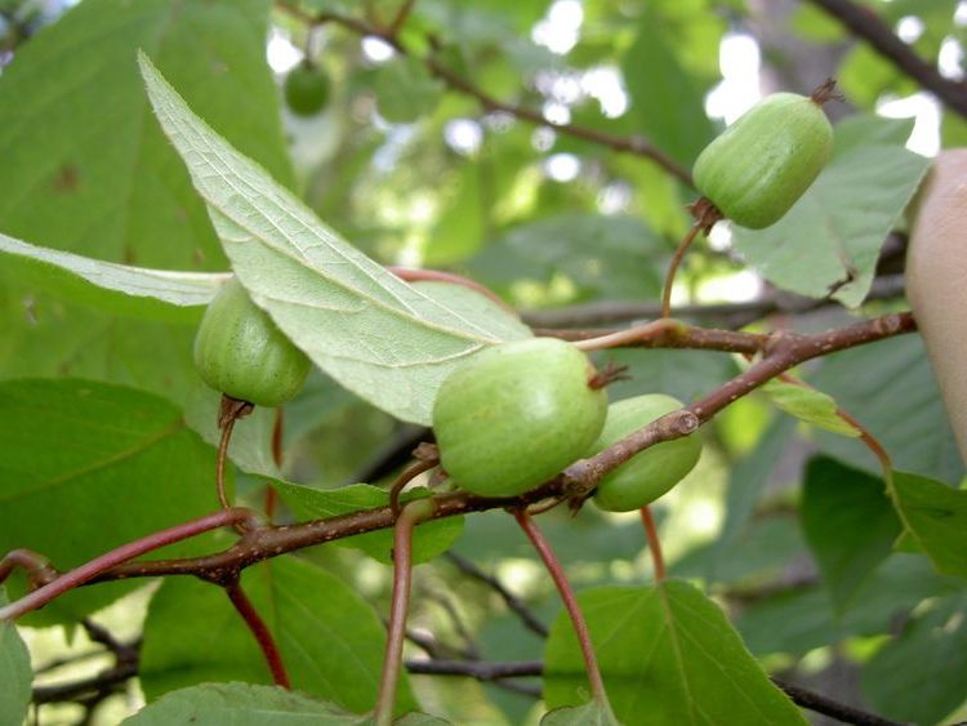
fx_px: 1090
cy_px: 363
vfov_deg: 36.8
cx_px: 484
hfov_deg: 47.8
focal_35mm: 39
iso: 50
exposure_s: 1/60
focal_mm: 8
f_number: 2.8
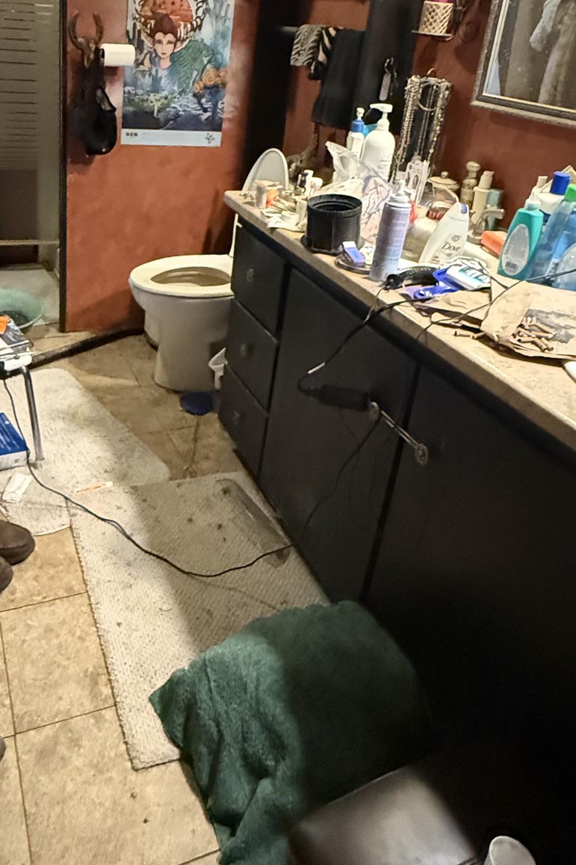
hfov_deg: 44.3
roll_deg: -3.2
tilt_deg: -19.2
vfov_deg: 62.3
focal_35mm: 29
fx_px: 696
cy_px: 298
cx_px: 192
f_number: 2.2
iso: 1250
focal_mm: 2.22
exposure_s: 1/60
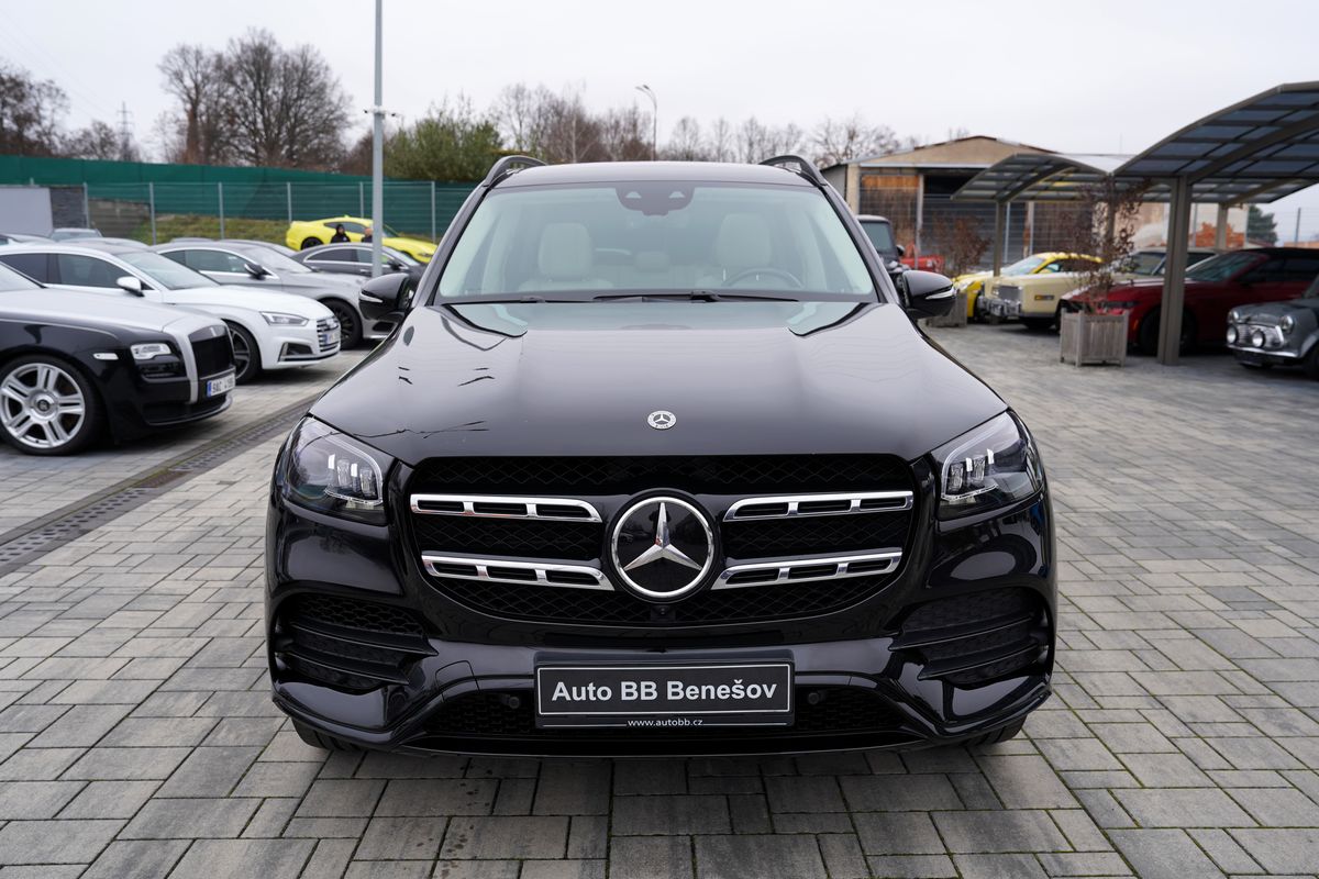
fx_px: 1099
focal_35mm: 30
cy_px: 440
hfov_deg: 61.9
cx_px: 660
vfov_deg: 43.6
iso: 100
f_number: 4.5
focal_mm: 30
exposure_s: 1/80
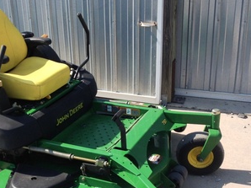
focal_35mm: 64
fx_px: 464
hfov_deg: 30.0
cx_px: 77
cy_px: 137
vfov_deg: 22.7
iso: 64
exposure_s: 1/1255
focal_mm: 4.28
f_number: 2.4
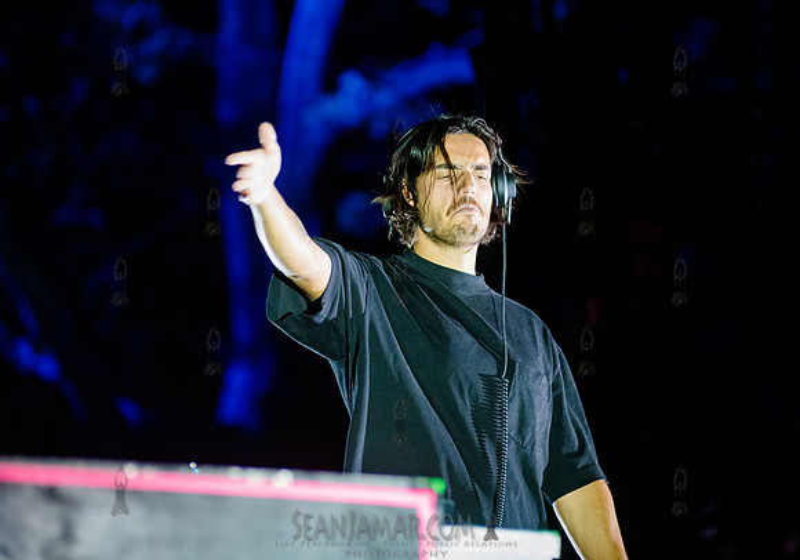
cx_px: 428
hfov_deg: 9.2
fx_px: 4953
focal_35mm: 219
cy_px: 212
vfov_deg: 6.5
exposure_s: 1/320
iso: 6400
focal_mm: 170
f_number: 3.5
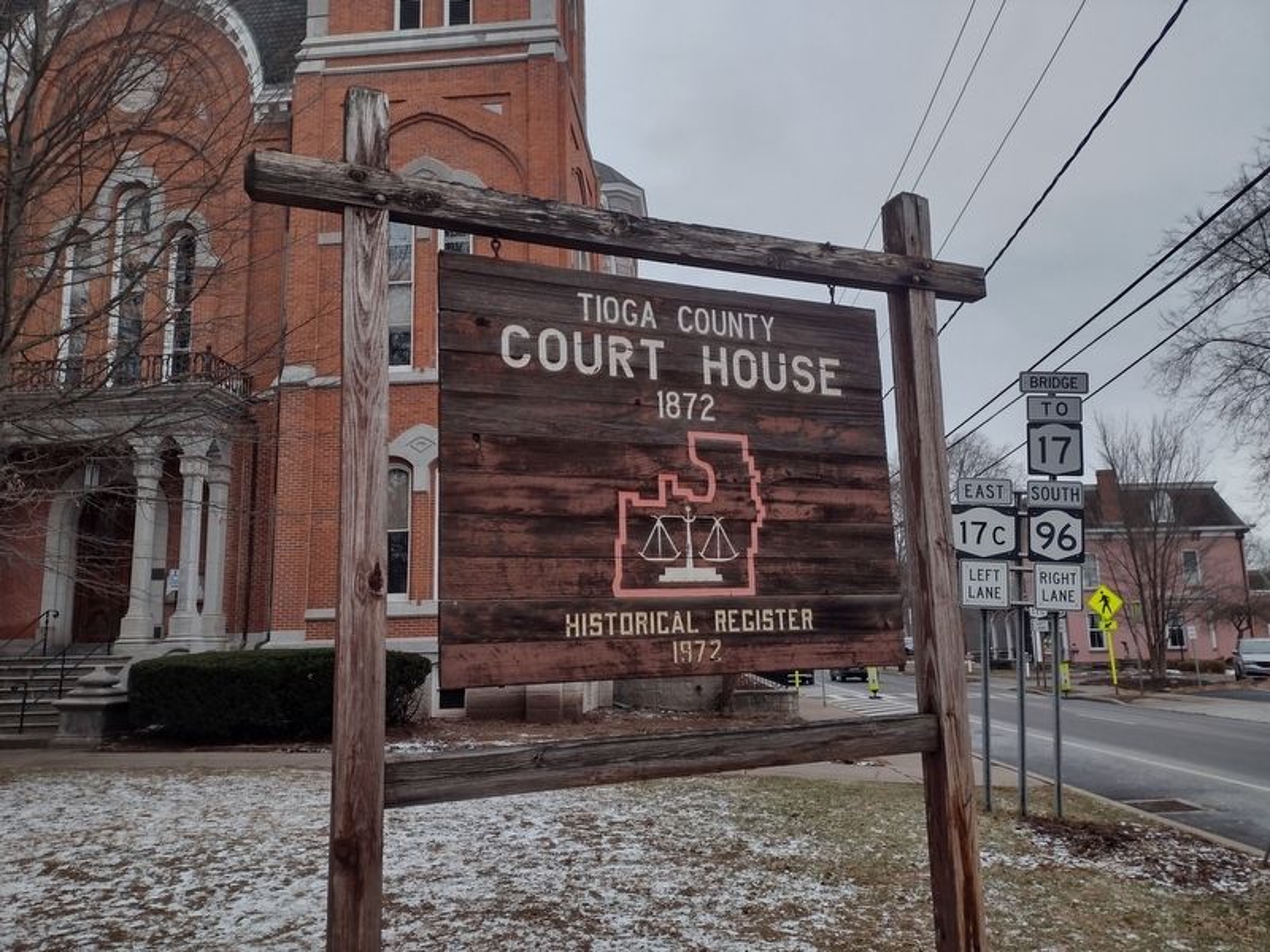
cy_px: 476
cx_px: 635
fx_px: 991
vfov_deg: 51.4
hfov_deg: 65.3
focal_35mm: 27
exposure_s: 1/200
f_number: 1.7
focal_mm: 4.71
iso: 100
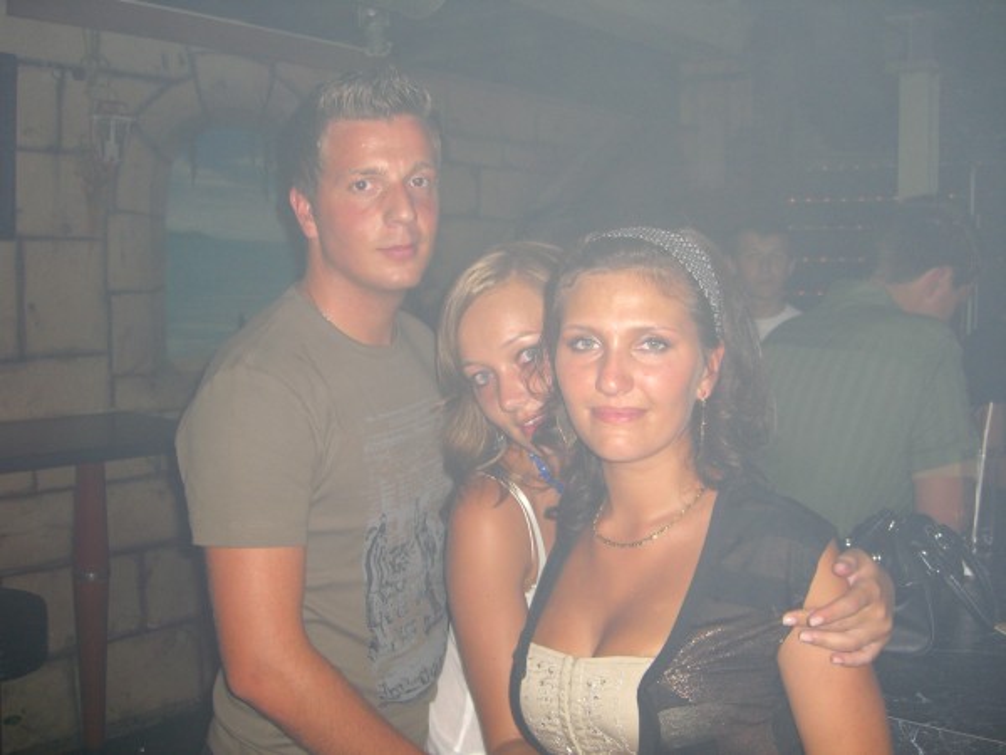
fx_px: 1104
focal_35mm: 38
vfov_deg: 37.7
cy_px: 378
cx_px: 503
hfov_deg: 49.0
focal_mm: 7.9
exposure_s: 1/60
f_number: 2.8
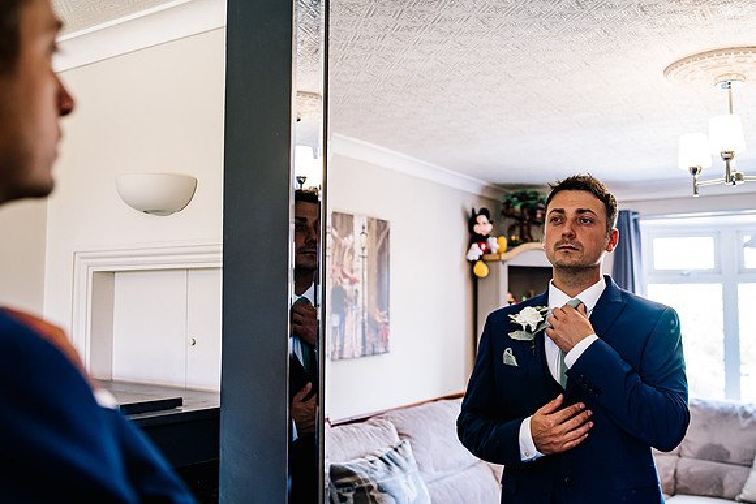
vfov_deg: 36.7
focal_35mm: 36
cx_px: 378
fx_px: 761
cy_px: 252
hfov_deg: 52.8
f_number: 2.8
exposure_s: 1/125
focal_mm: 35
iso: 800
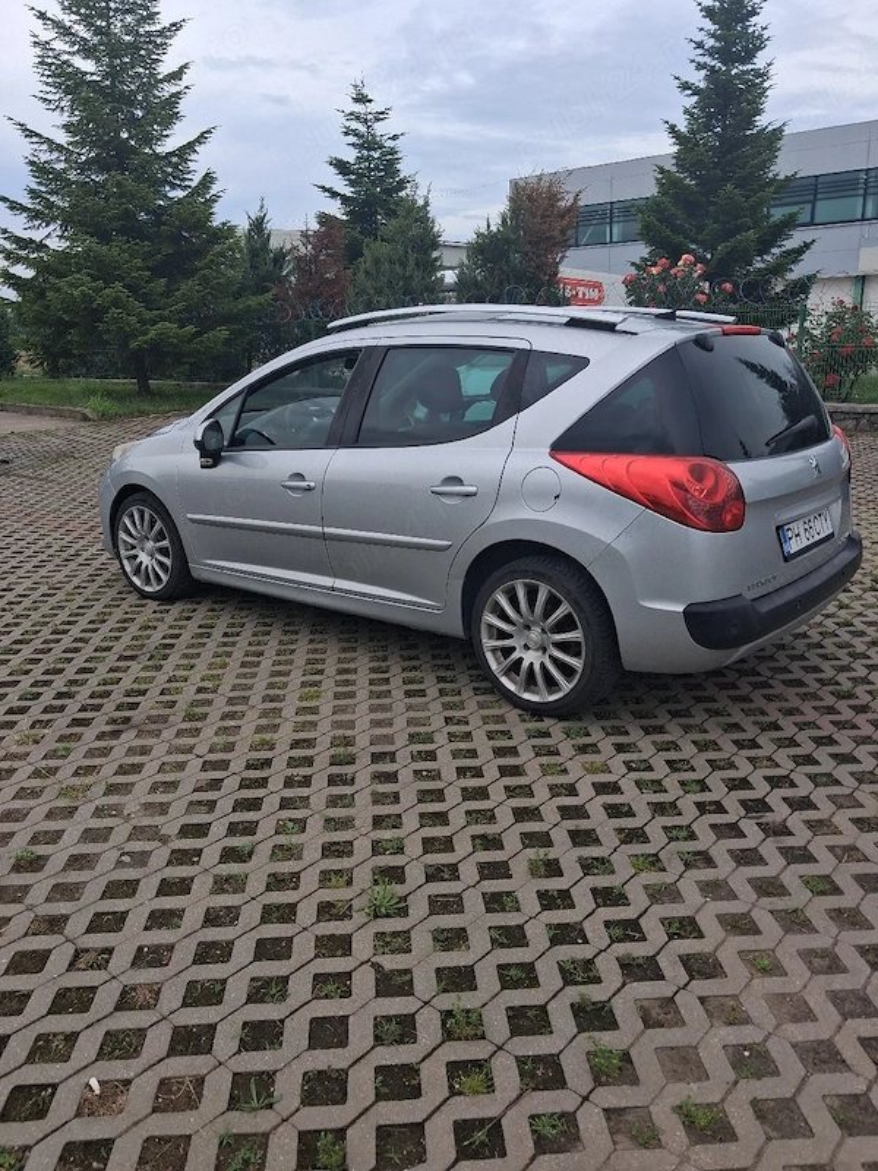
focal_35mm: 27
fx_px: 913
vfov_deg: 65.3
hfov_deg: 51.4
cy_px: 586
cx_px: 439
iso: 25
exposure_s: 1/294
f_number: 1.8
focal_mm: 4
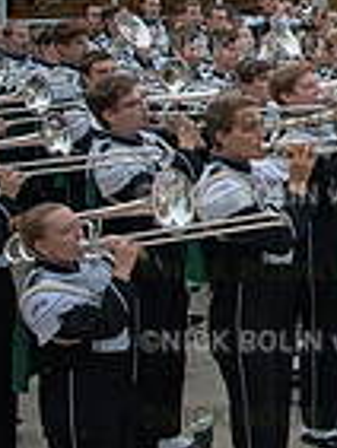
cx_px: 881
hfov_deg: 11.8
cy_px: 49
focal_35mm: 95
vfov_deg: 20.2
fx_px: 1231
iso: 3200
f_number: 3.5
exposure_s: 1/1600
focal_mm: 24
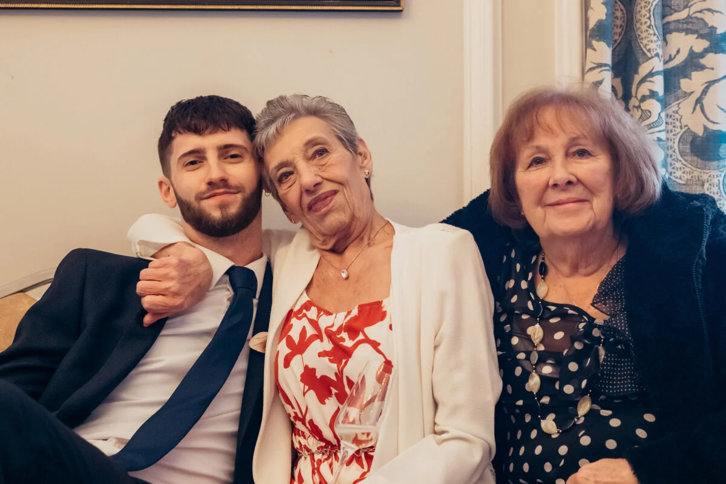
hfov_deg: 33.0
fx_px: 1225
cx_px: 363
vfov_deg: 22.4
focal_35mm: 61
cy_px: 231
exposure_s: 1/125
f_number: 2.5
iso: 3200
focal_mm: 33
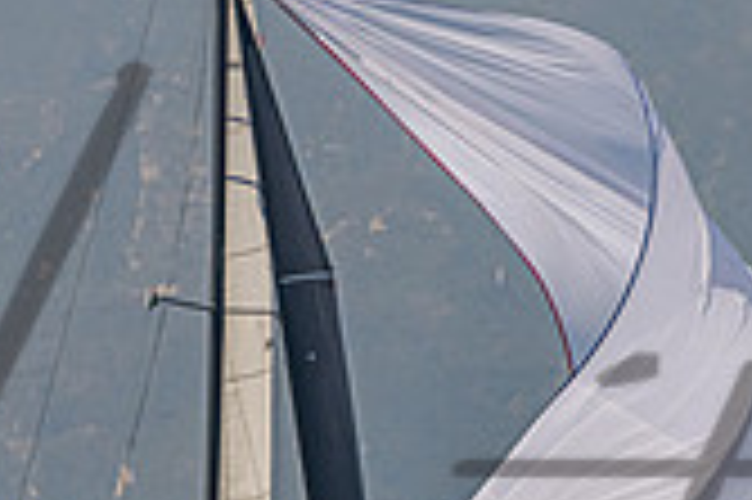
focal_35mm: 1185
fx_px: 24729
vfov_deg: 1.2
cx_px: 194
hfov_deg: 1.7
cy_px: 822
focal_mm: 260
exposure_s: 1/2000
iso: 400
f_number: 8
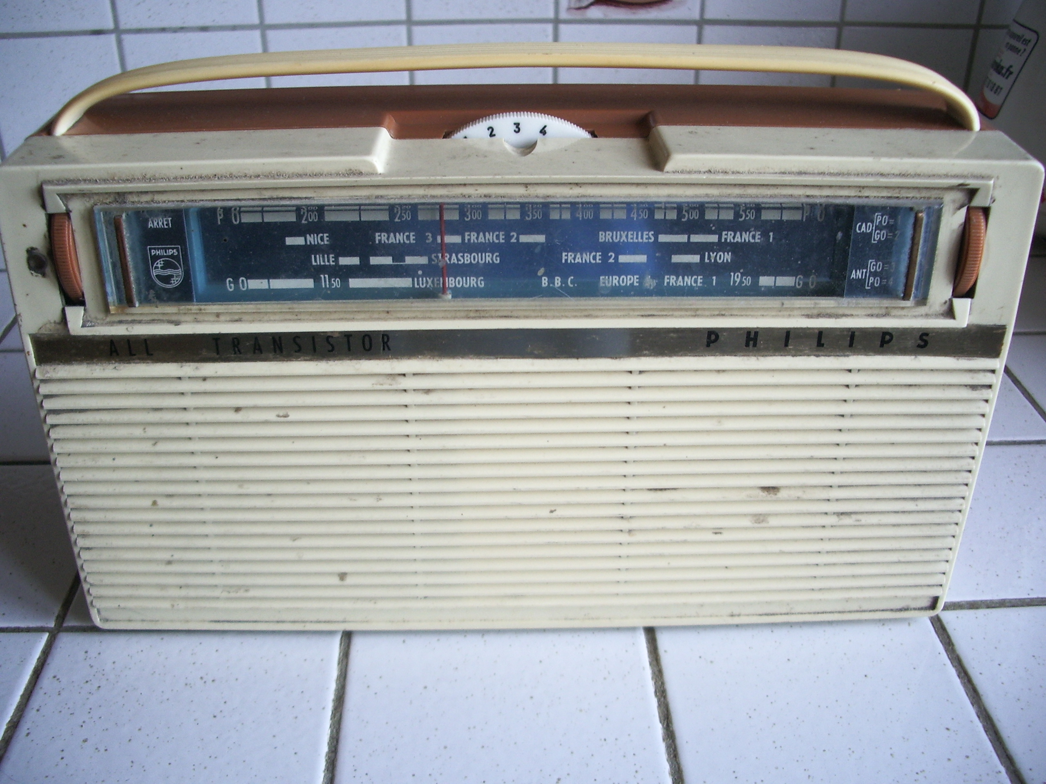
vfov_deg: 40.7
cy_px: 392
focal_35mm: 35
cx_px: 523
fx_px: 1058
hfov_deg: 52.6
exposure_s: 1/80
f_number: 2.6
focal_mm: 5.8
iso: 100
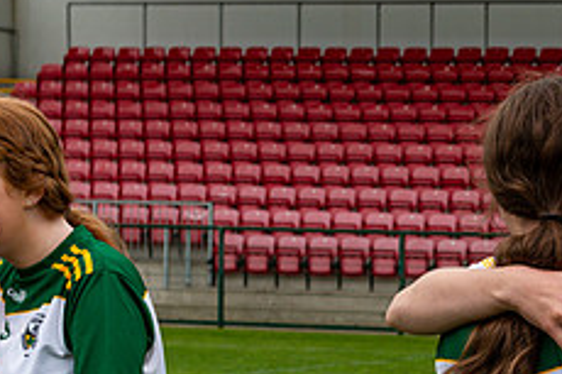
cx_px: 736
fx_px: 2746
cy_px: 371
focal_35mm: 176
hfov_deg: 11.4
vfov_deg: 7.8
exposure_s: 1/200
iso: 250
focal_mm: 58
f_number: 4.5
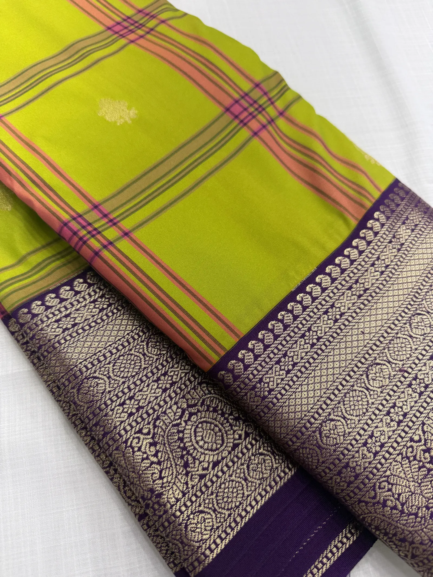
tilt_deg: -68.4
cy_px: 288
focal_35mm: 24
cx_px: 216
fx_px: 400
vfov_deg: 71.6
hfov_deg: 56.8
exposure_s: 1/100
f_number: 1.78
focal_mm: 6.76
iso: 50
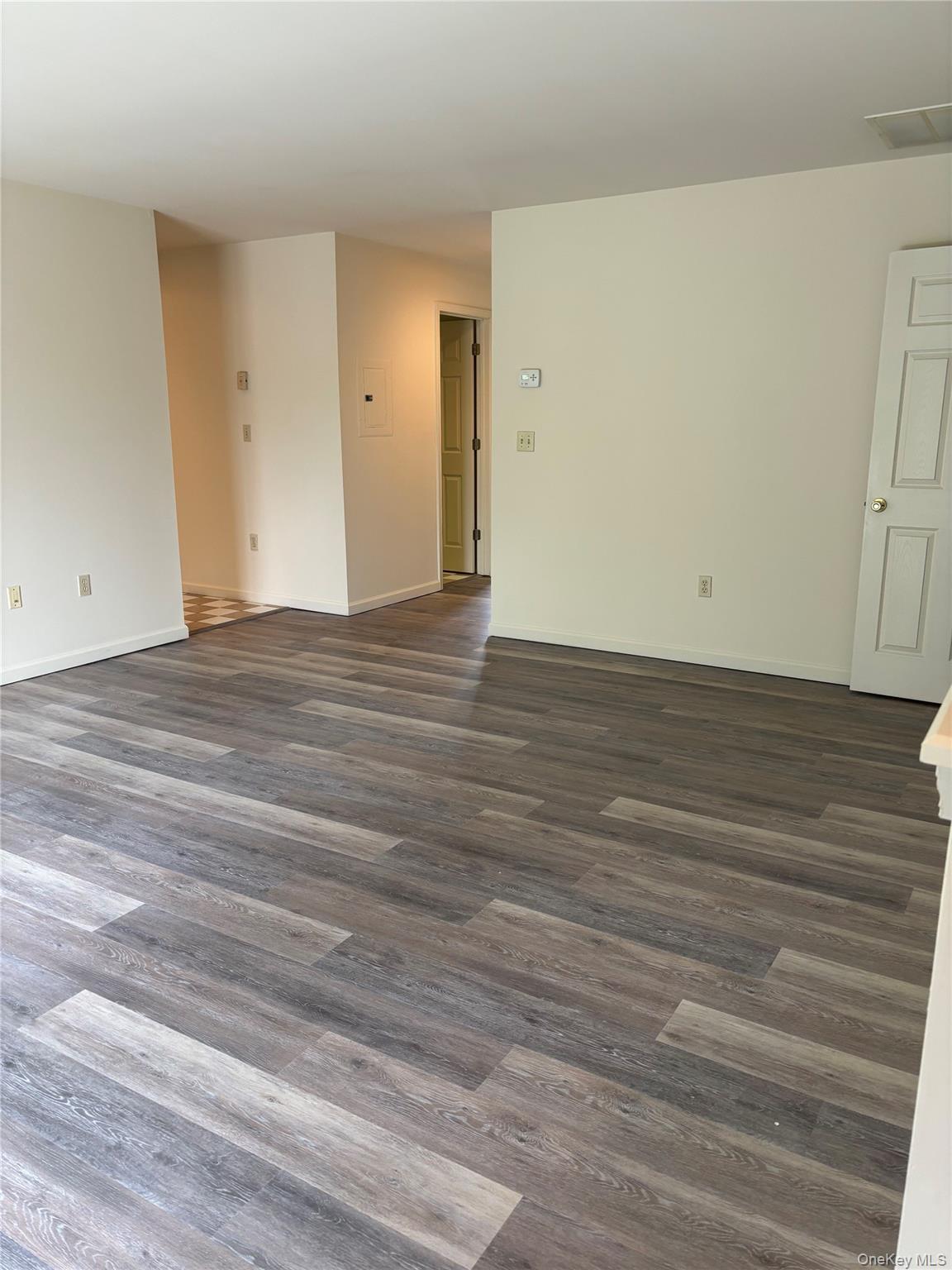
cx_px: 476
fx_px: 953
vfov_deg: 67.3
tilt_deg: -13.7
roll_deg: -0.2
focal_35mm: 26
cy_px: 635
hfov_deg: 53.1
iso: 100
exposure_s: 1/60
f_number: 1.6
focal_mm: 5.96
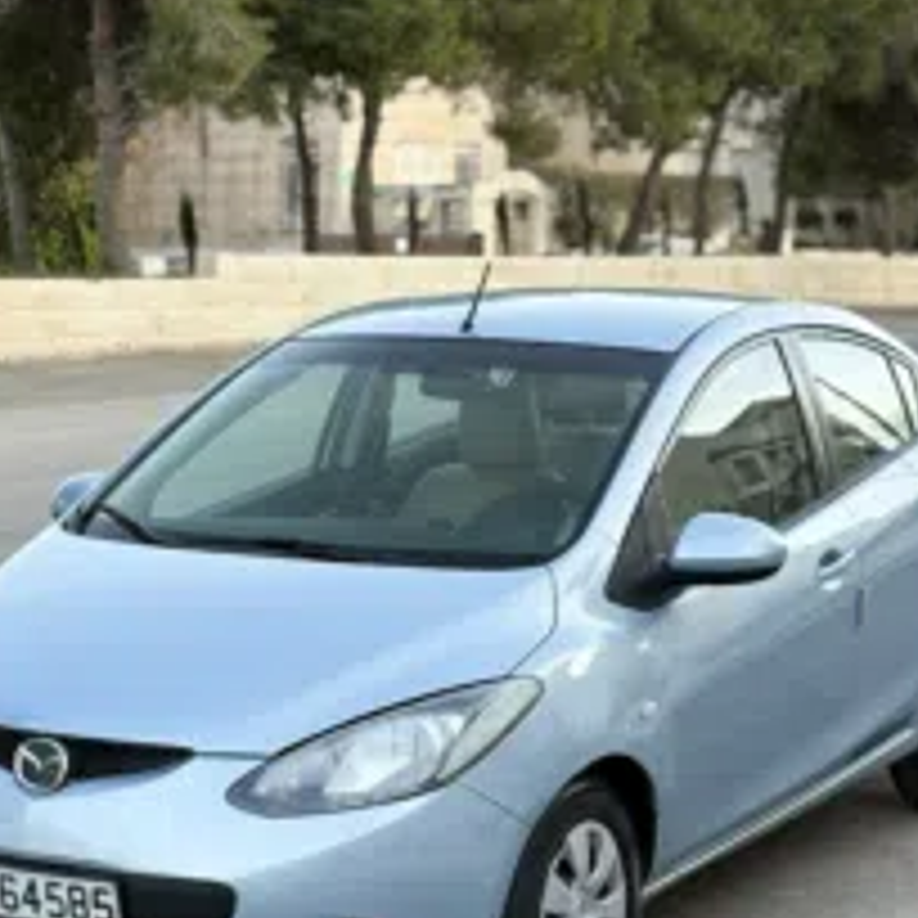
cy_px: 662
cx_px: 436
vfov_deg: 19.2
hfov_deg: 19.3
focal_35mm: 90
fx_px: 2700
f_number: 1.6
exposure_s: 1/453
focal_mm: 5.96
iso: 40
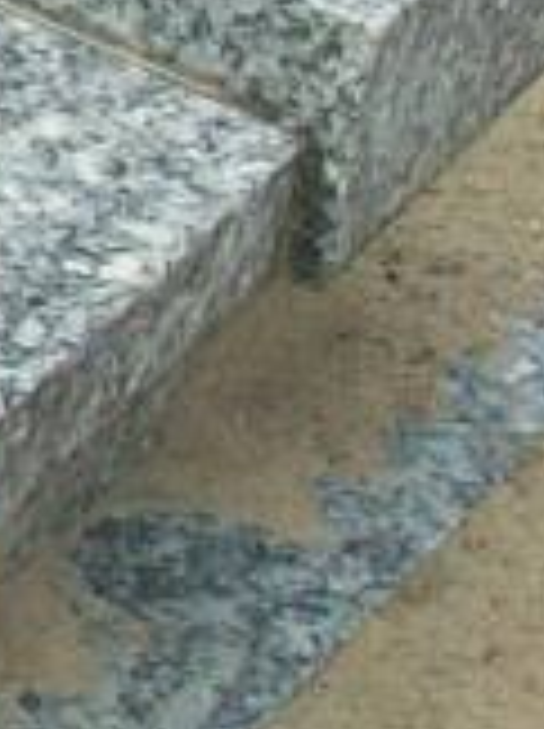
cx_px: -1218
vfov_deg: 6.6
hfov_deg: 4.8
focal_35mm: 293
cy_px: -747
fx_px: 6156
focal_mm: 6.2
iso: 80
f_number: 2.8
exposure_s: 1/687
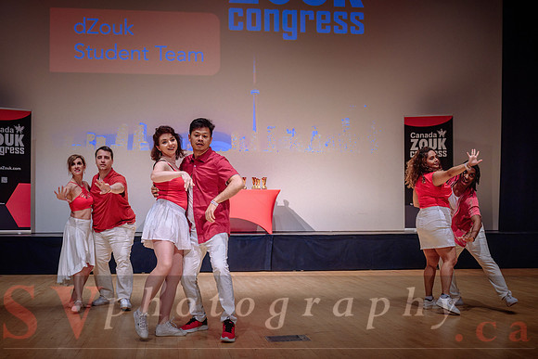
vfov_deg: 27.9
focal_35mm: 48
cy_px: 200
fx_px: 722
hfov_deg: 40.9
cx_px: 269
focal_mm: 41
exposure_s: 1/400
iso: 1600
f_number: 2.8
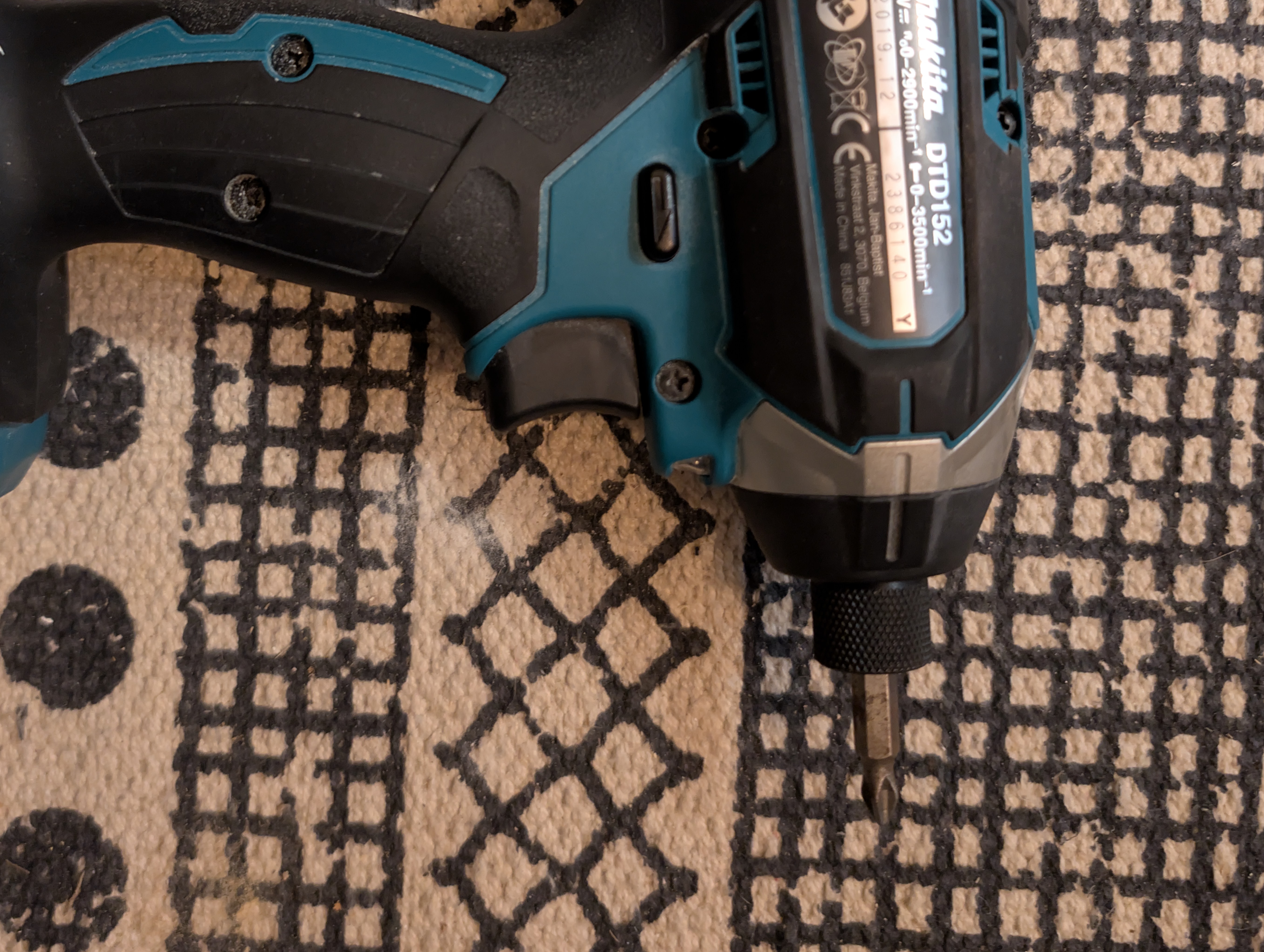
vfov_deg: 38.9
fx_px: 1316
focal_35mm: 36
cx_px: 543
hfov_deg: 51.1
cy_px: 255
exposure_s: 1/33.3
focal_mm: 6.9
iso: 643
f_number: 1.68
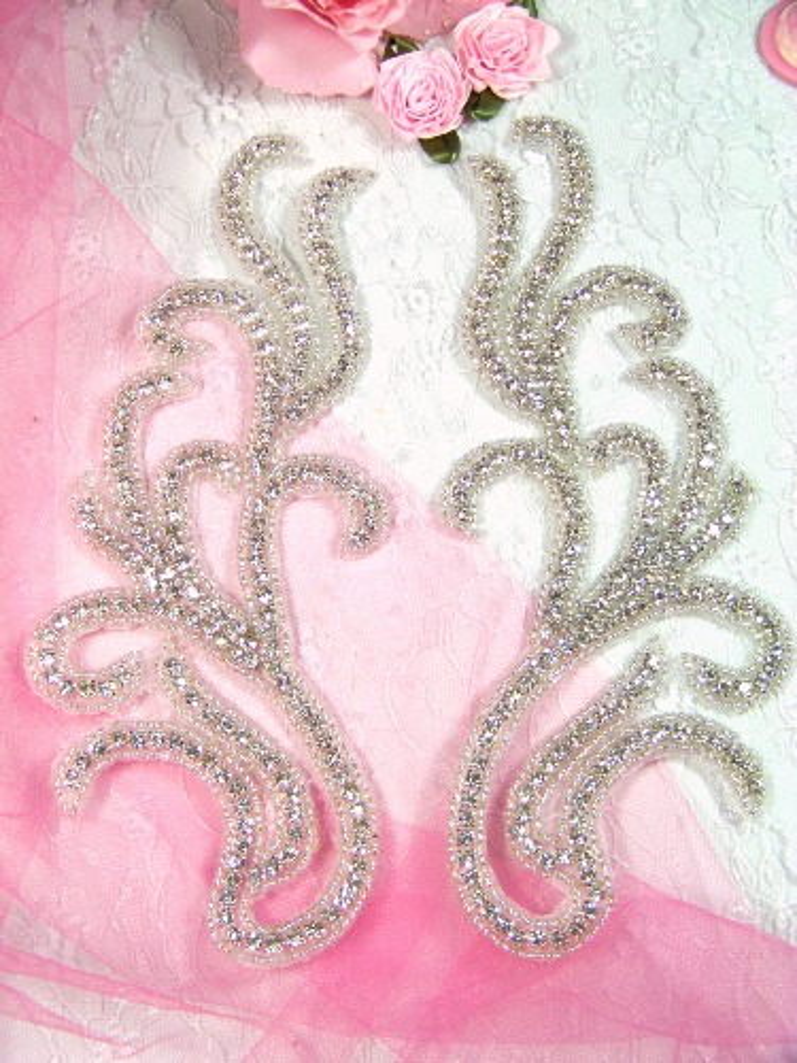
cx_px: 398
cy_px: 532
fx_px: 1504
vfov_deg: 38.9
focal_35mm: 49
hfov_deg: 29.7
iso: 70
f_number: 2.8
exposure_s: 1/60
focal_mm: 7.6
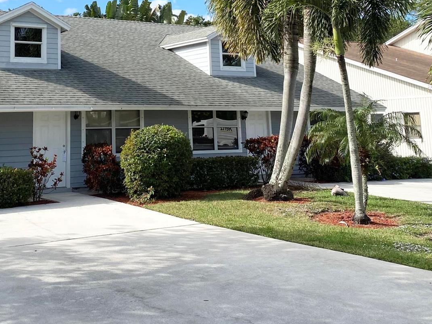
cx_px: 116
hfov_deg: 37.4
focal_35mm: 50
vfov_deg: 27.9
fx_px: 624
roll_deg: +0.4
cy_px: 27
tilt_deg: +11.0
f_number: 1.8
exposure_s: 1/3731
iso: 32
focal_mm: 4.25
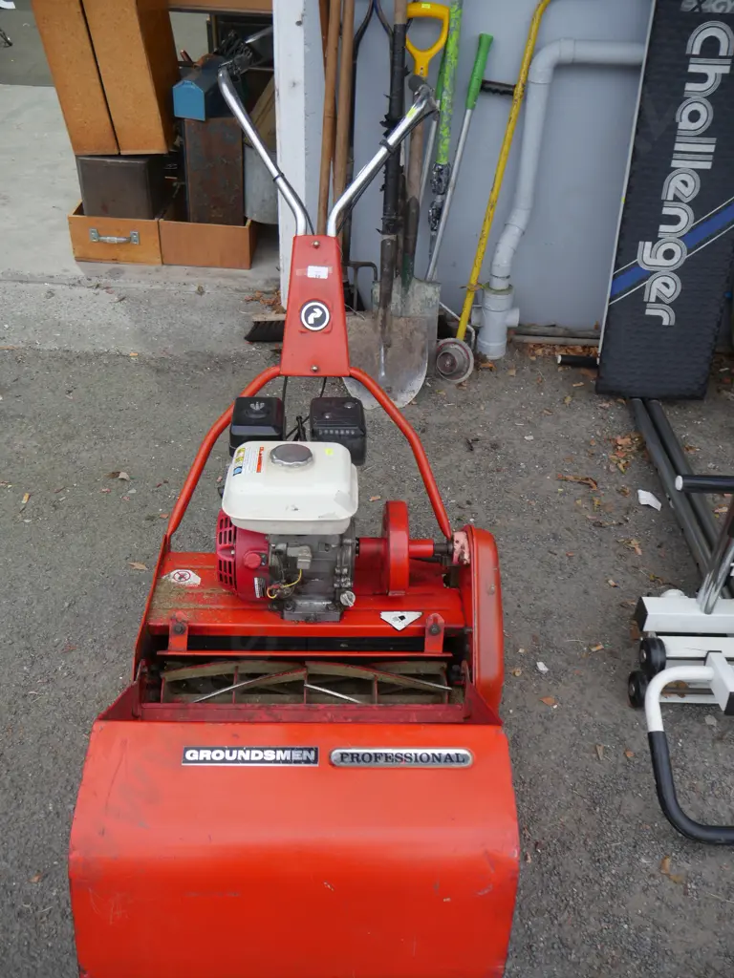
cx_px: 367
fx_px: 848
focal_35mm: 30
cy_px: 489
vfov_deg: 60.0
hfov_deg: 46.8
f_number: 3.6
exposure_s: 1/60
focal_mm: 15
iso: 250
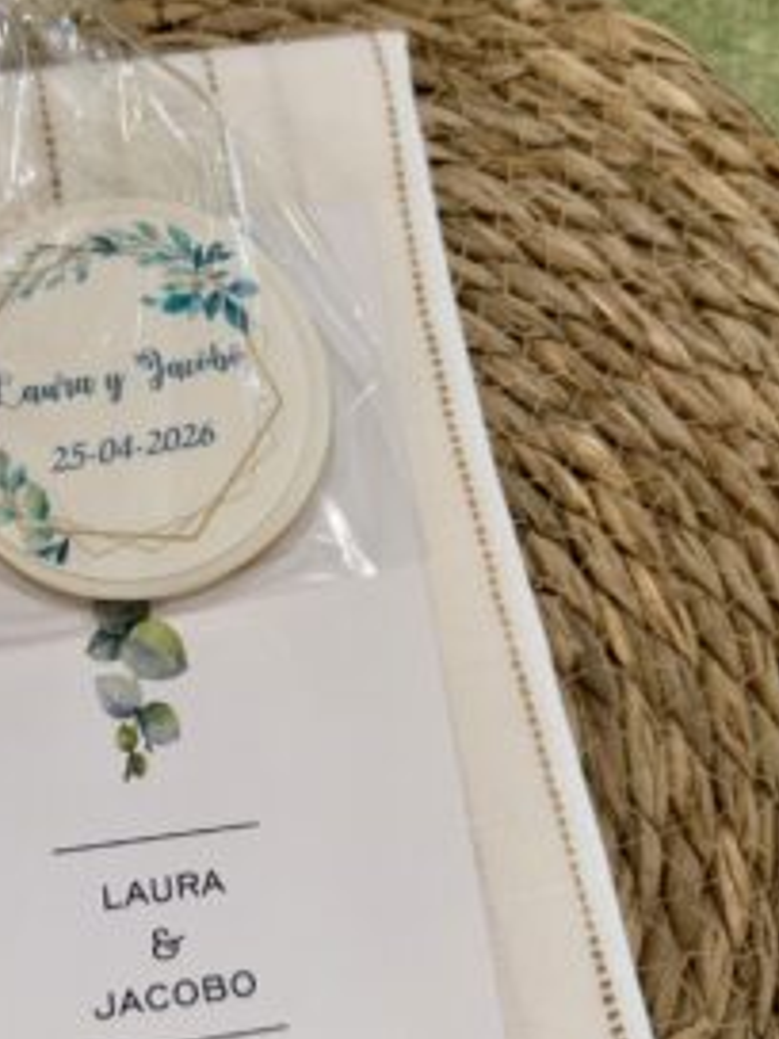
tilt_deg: -75.9
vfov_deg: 48.9
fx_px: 1140
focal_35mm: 38
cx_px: 204
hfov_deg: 36.9
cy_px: 476
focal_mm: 6.76
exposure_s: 1/100
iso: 160
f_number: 1.78
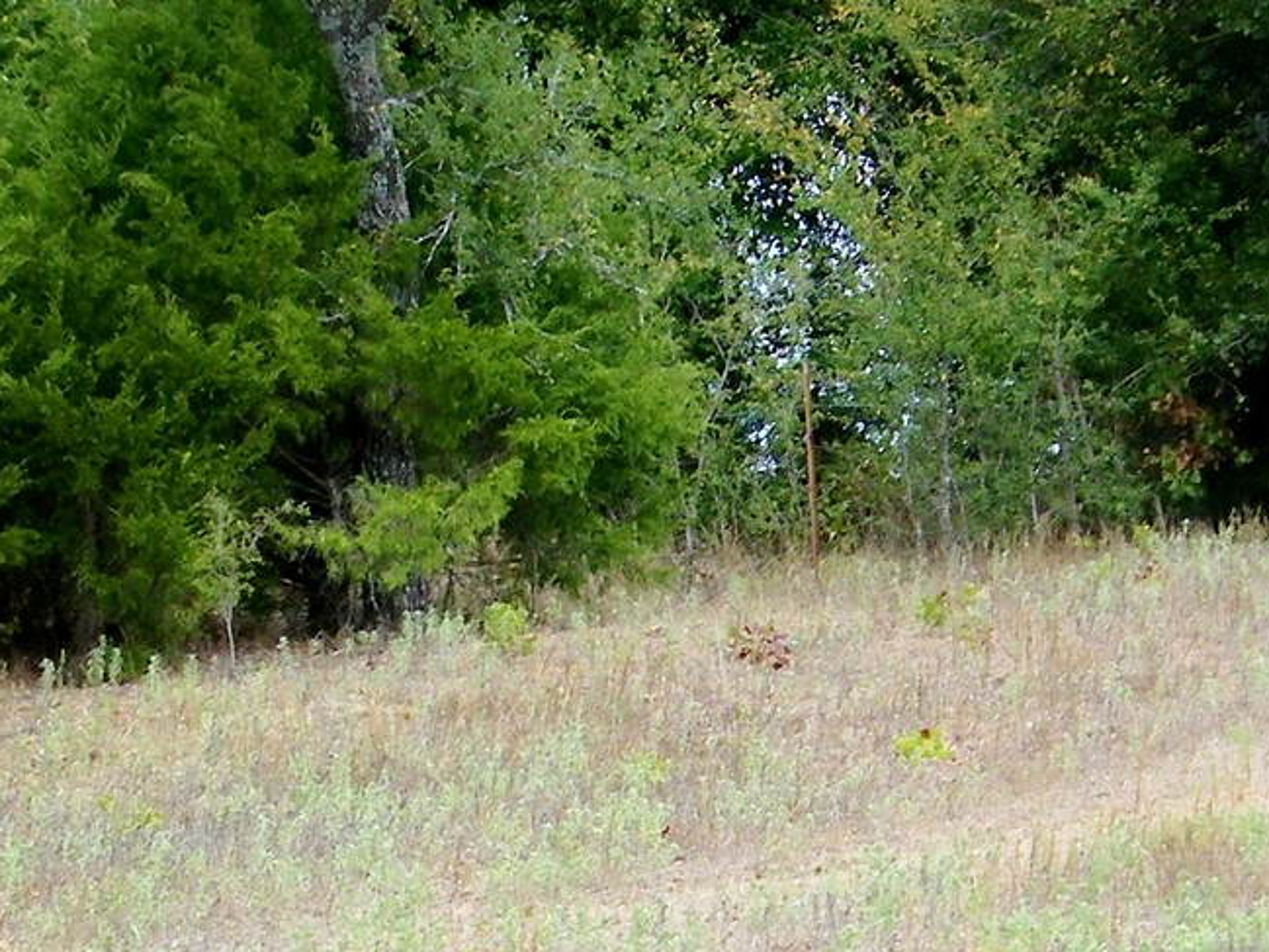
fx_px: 5317
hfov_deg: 13.5
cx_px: 1124
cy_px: 1095
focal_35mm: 145
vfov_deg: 10.1
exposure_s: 1/125
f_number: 4
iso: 80
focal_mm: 8.8
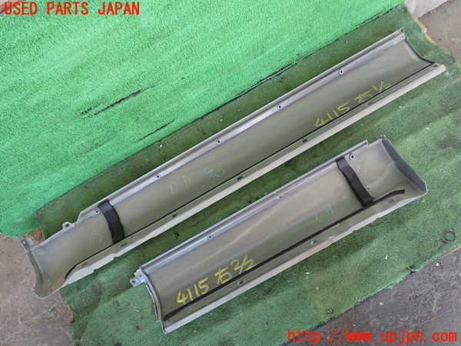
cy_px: 173
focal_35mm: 30
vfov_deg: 46.8
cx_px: 230
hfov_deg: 60.0
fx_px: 400
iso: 400
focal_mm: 5.4
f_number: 2.3
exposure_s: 1/125
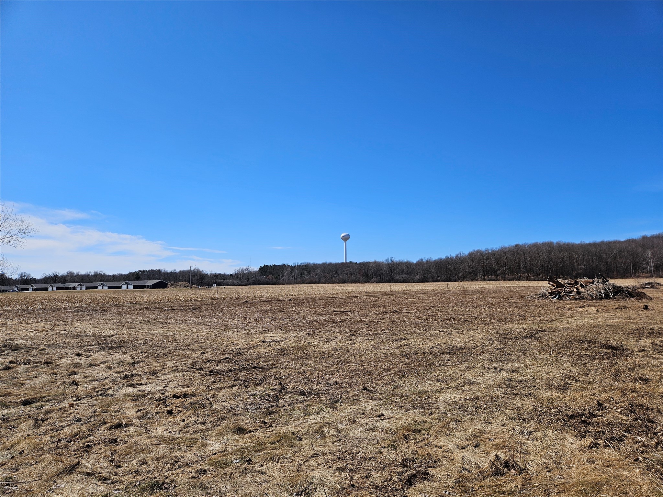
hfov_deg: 73.9
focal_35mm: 23
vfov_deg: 58.9
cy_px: 248
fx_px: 441
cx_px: 332
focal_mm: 5.4
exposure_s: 1/3336
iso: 25
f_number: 1.8
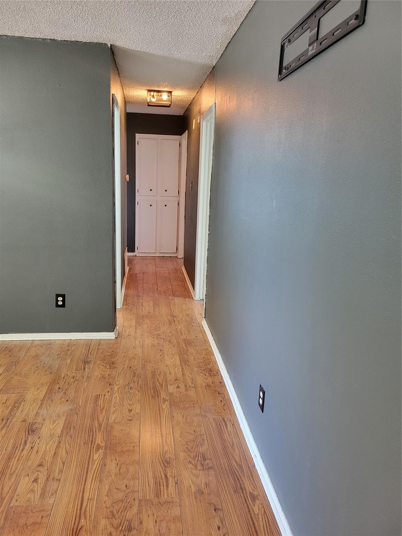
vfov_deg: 67.3
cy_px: 268
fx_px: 403
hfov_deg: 53.1
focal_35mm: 26
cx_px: 201
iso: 400
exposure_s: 1/40
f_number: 1.8
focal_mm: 5.4
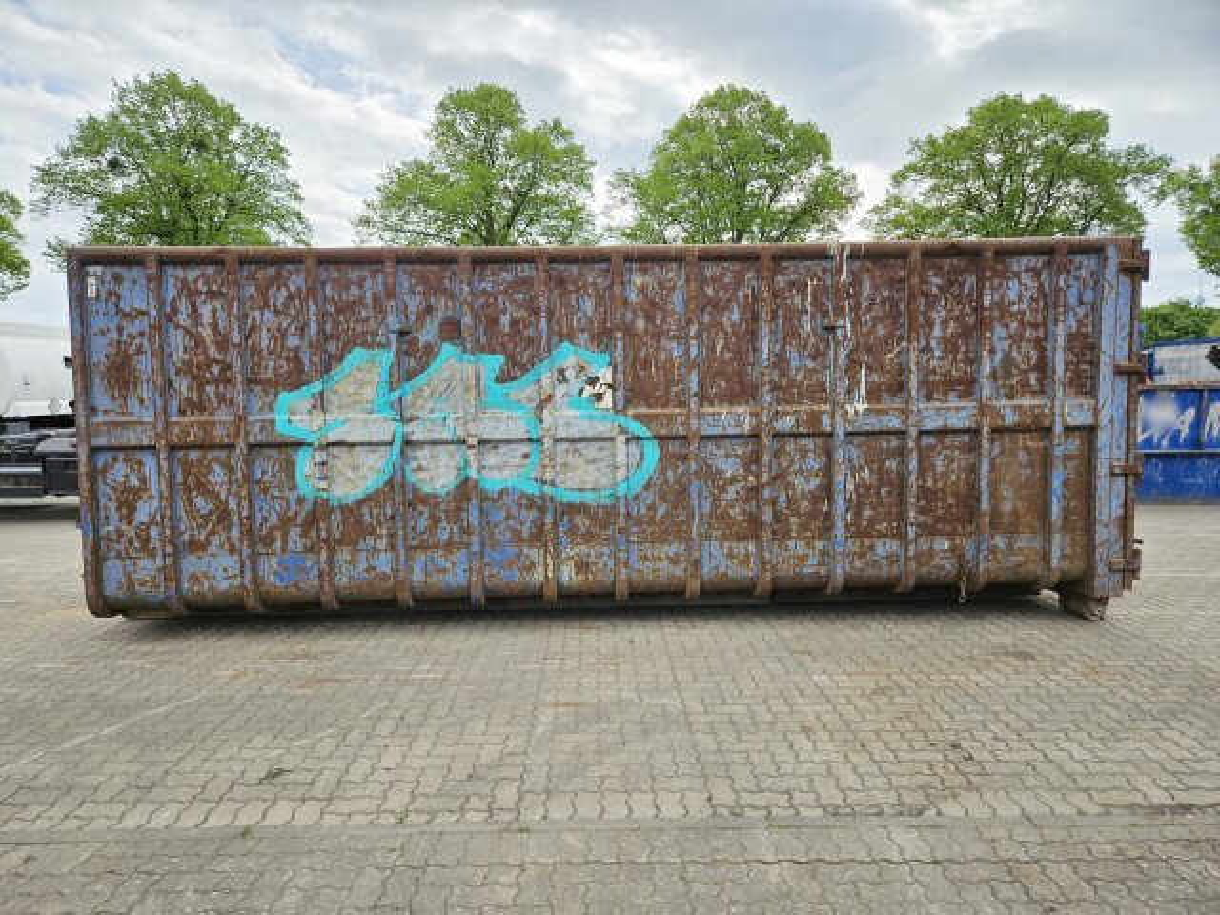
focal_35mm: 23
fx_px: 811
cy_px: 458
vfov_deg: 58.9
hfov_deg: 73.9
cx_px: 610
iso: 25
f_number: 1.8
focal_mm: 5.4
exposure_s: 1/1546
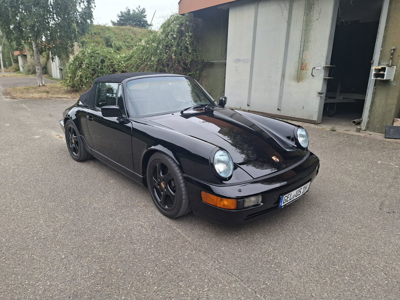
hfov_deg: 73.9
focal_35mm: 23
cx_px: 200
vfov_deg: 58.9
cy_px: 150
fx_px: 266
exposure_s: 1/269
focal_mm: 5.54
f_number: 1.8
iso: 50
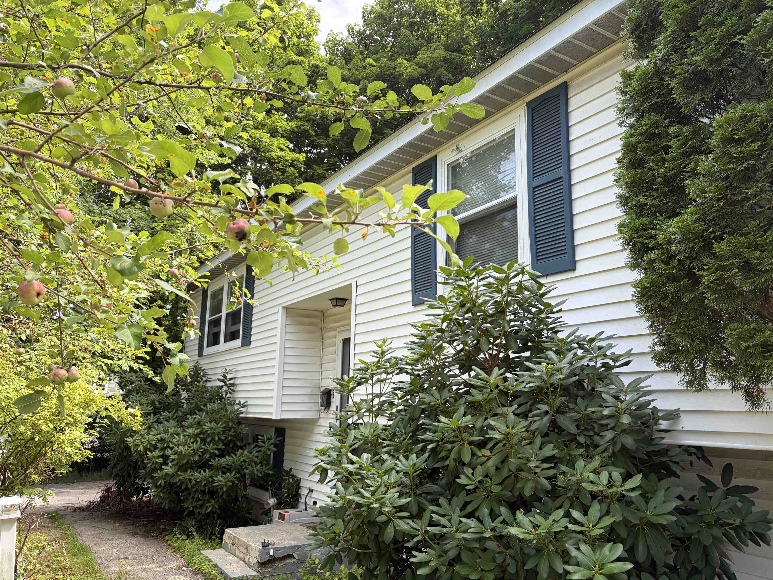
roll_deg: +1.4
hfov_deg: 67.3
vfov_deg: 53.1
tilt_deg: +13.7
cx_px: 386
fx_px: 581
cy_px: 290
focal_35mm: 26
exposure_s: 1/482
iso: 50
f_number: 1.6
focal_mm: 5.96
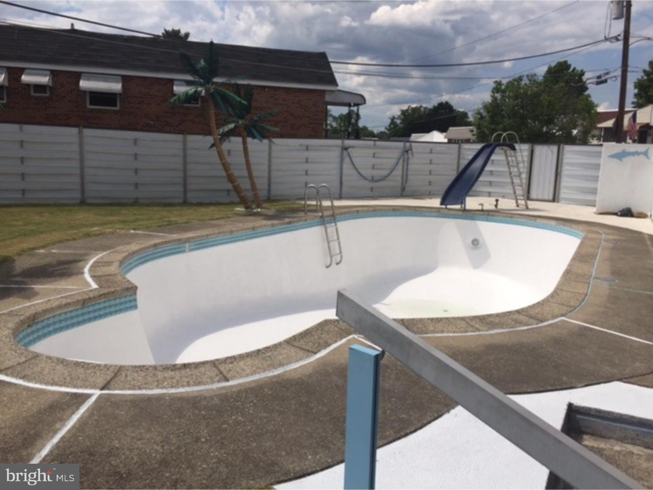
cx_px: 326
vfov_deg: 48.2
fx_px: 547
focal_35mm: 29
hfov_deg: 61.7
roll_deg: -1.6
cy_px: 245
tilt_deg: -10.4
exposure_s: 1/4950
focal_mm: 4.15
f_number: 2.2
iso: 32
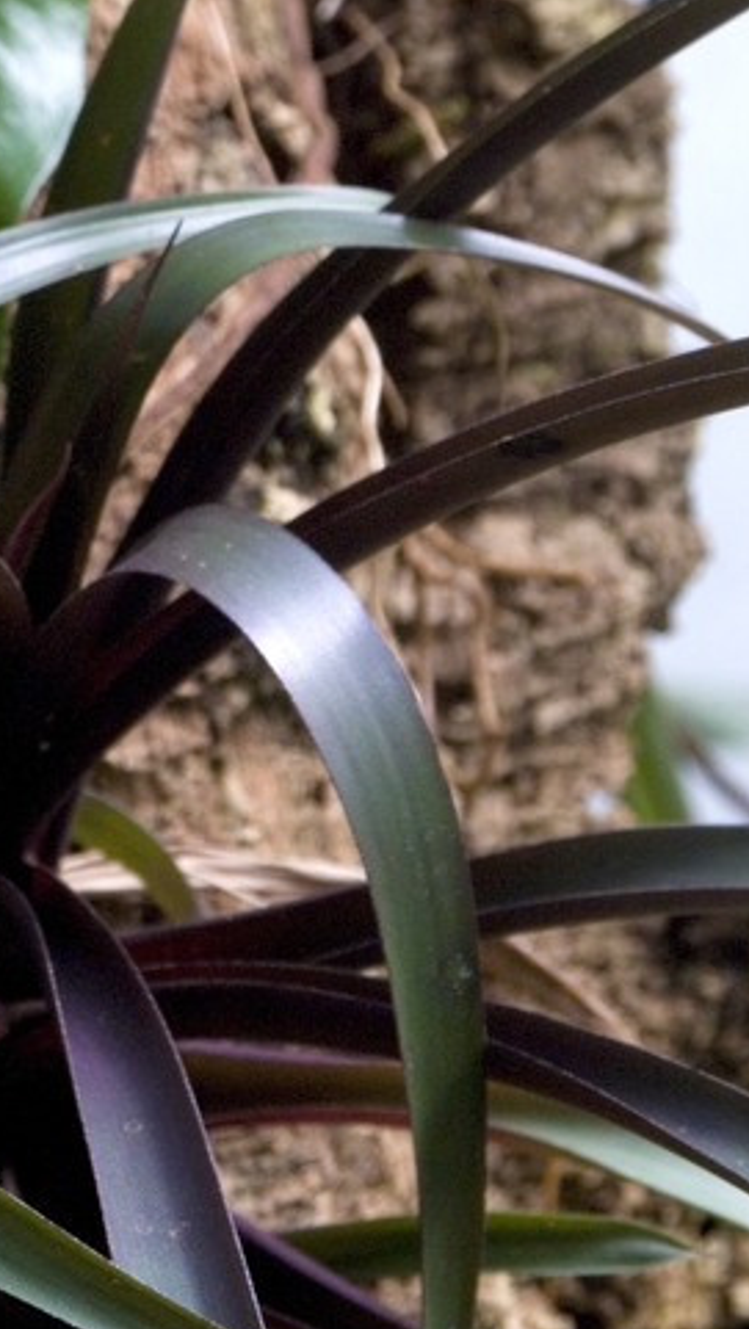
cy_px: 83
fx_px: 8855
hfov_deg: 4.8
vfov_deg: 8.5
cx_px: -109
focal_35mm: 251
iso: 400
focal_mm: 75
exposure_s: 1/125
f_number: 9
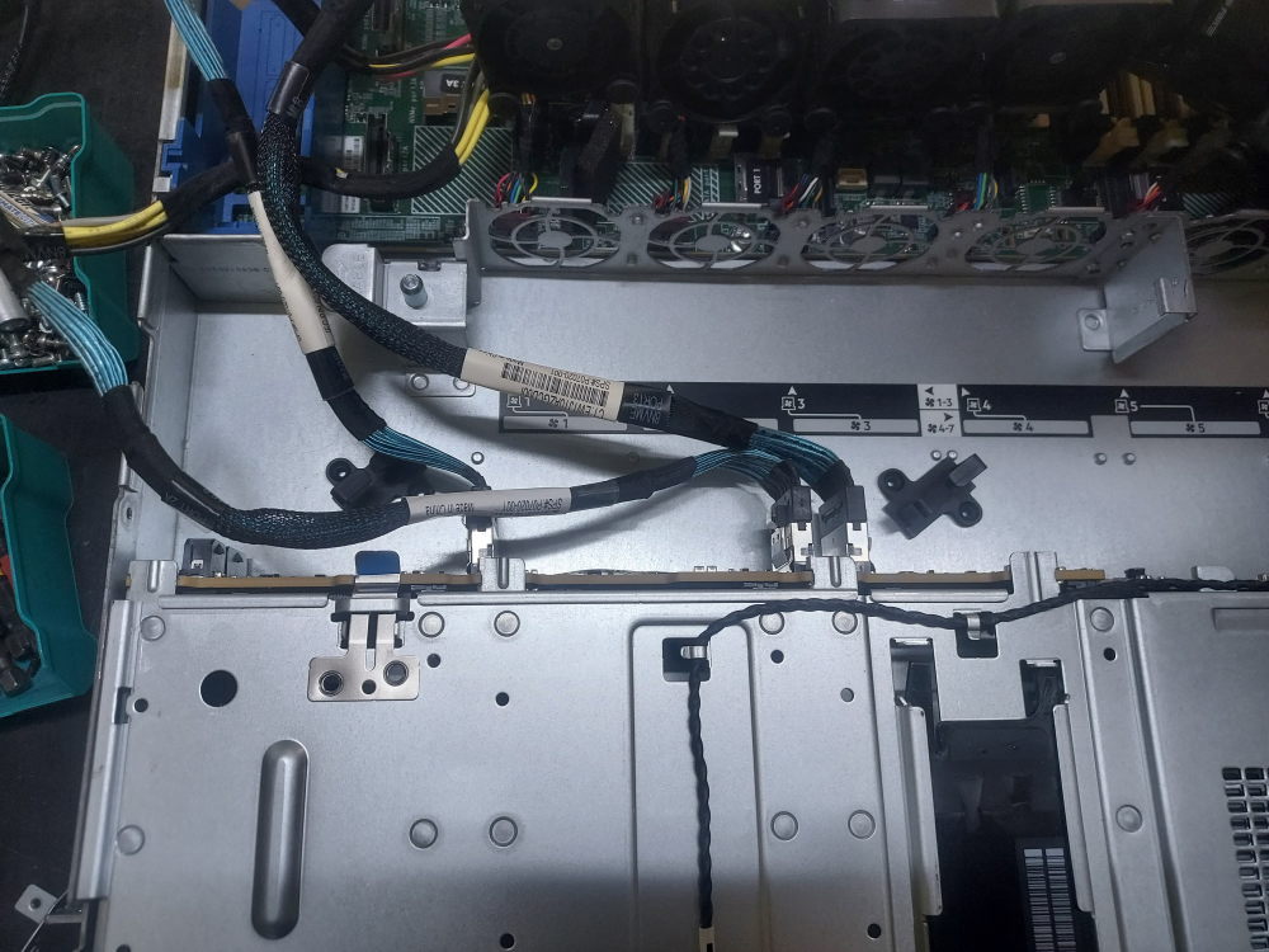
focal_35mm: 24
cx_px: 634
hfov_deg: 71.6
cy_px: 476
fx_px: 880
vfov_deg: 56.8
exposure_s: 1/60
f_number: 1.8
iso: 80
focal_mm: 4.6
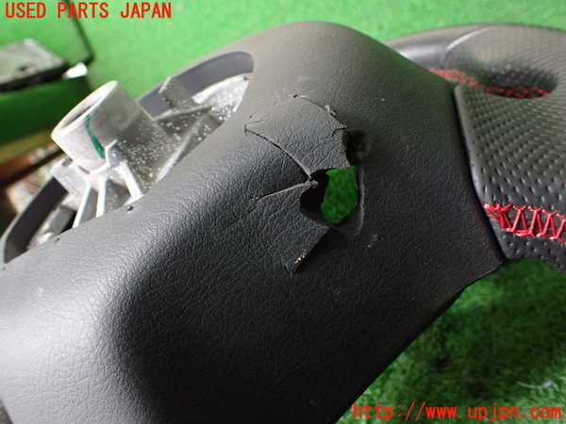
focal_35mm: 30
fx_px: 491
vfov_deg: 46.8
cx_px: 283
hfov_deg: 60.0
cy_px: 212
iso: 800
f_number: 2.3
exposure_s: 1/50
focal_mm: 5.4
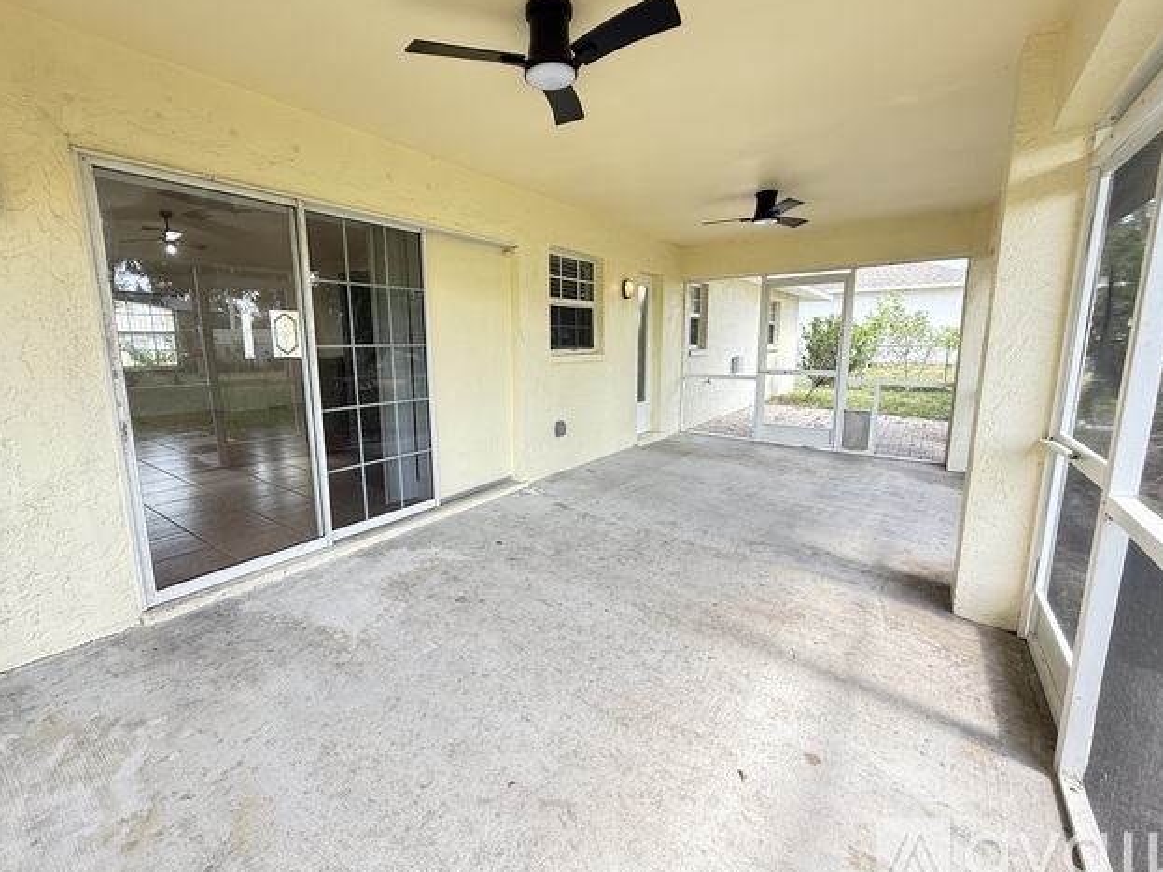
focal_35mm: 15
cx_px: 555
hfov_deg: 98.1
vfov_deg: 81.7
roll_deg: +1.9
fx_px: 504
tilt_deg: -8.6
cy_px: 426
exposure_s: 1/99
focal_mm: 2.22
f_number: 2.2
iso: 125
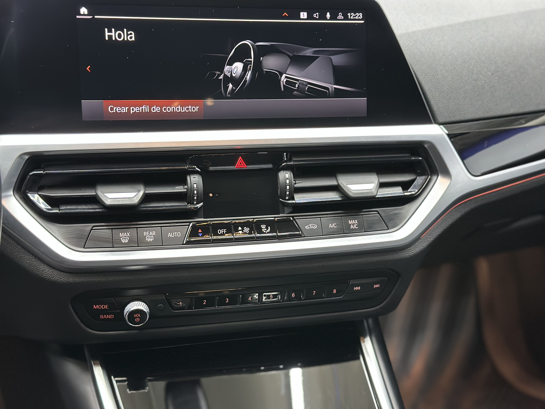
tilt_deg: -23.4
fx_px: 756
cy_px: 204
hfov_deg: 39.7
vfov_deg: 30.3
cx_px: 272
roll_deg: -2.3
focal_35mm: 48
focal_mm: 6.86
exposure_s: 1/38
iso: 500
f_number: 1.78
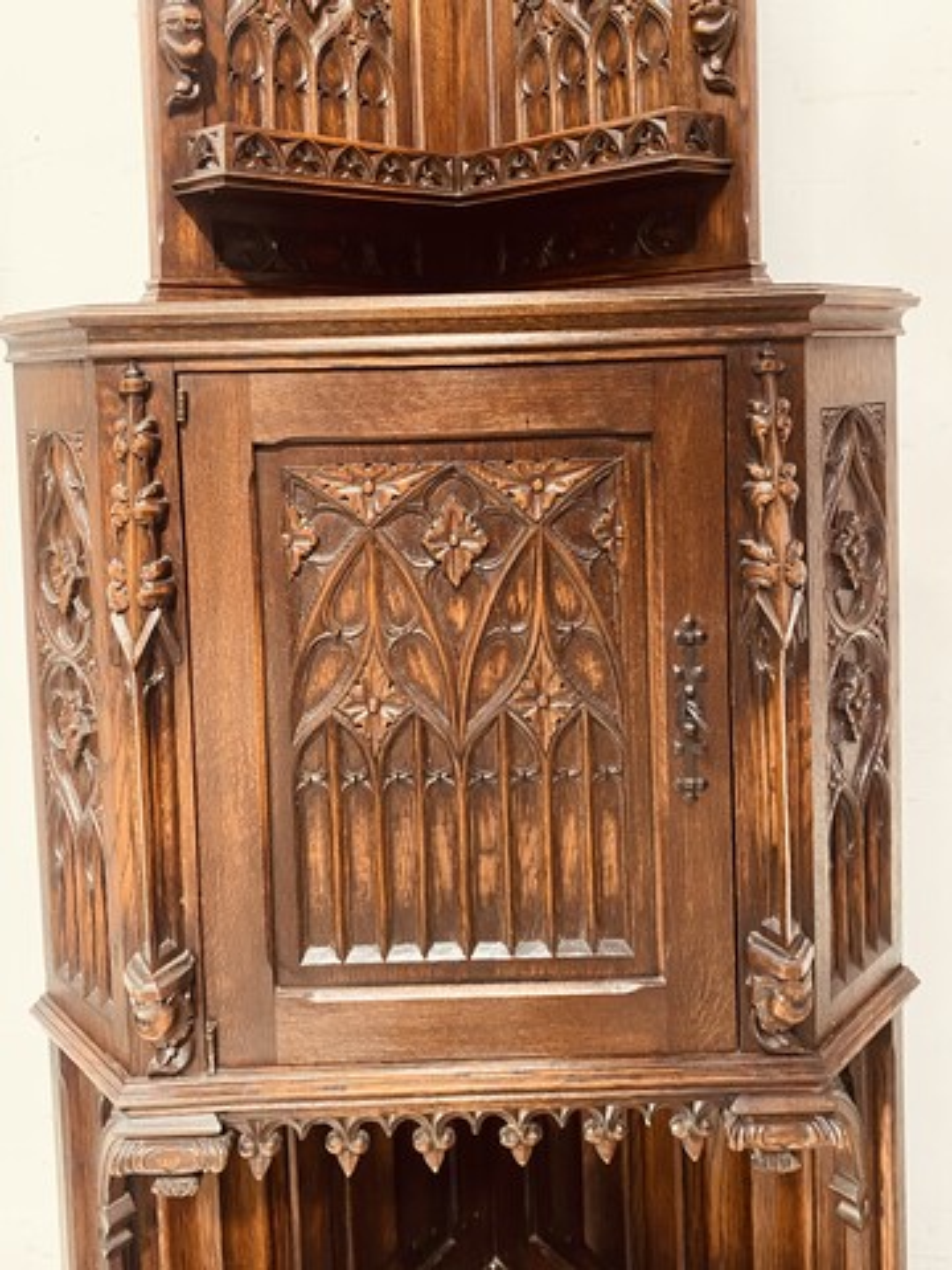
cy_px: 635
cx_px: 476
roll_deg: +3.1
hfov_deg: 53.1
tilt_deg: -13.4
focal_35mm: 26
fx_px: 953
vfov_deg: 67.3
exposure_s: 1/60
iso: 400
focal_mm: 4.25
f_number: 1.8
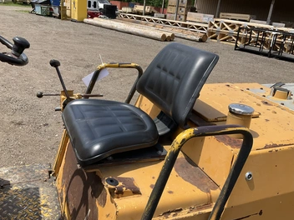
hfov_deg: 55.4
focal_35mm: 33
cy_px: 102
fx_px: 280
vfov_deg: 42.9
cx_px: 145
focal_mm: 3
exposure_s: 1/1490
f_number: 1.8
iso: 25
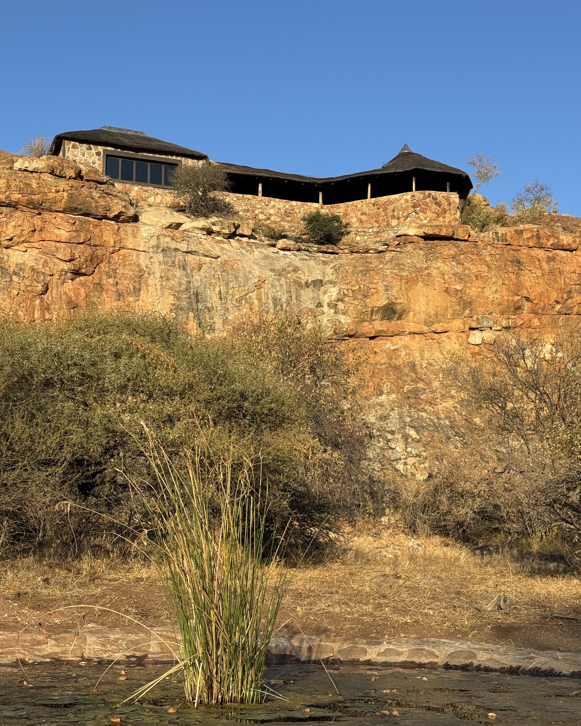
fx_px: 1139
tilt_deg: +10.3
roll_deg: -0.2
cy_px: 364
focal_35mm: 53
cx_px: 282
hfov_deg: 28.6
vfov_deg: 35.4
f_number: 1.78
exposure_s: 1/2959
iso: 64
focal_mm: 6.76
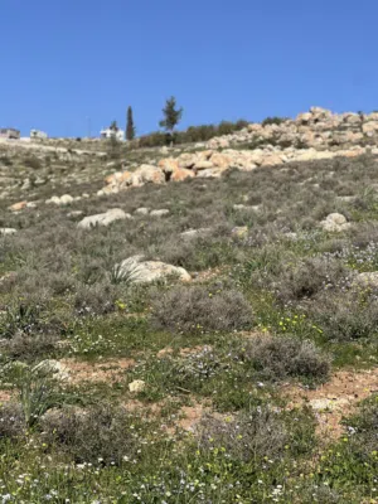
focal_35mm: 77
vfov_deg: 25.3
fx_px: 1121
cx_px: 189
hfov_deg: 19.1
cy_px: 252
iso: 32
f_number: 2.8
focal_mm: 9
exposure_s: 1/986
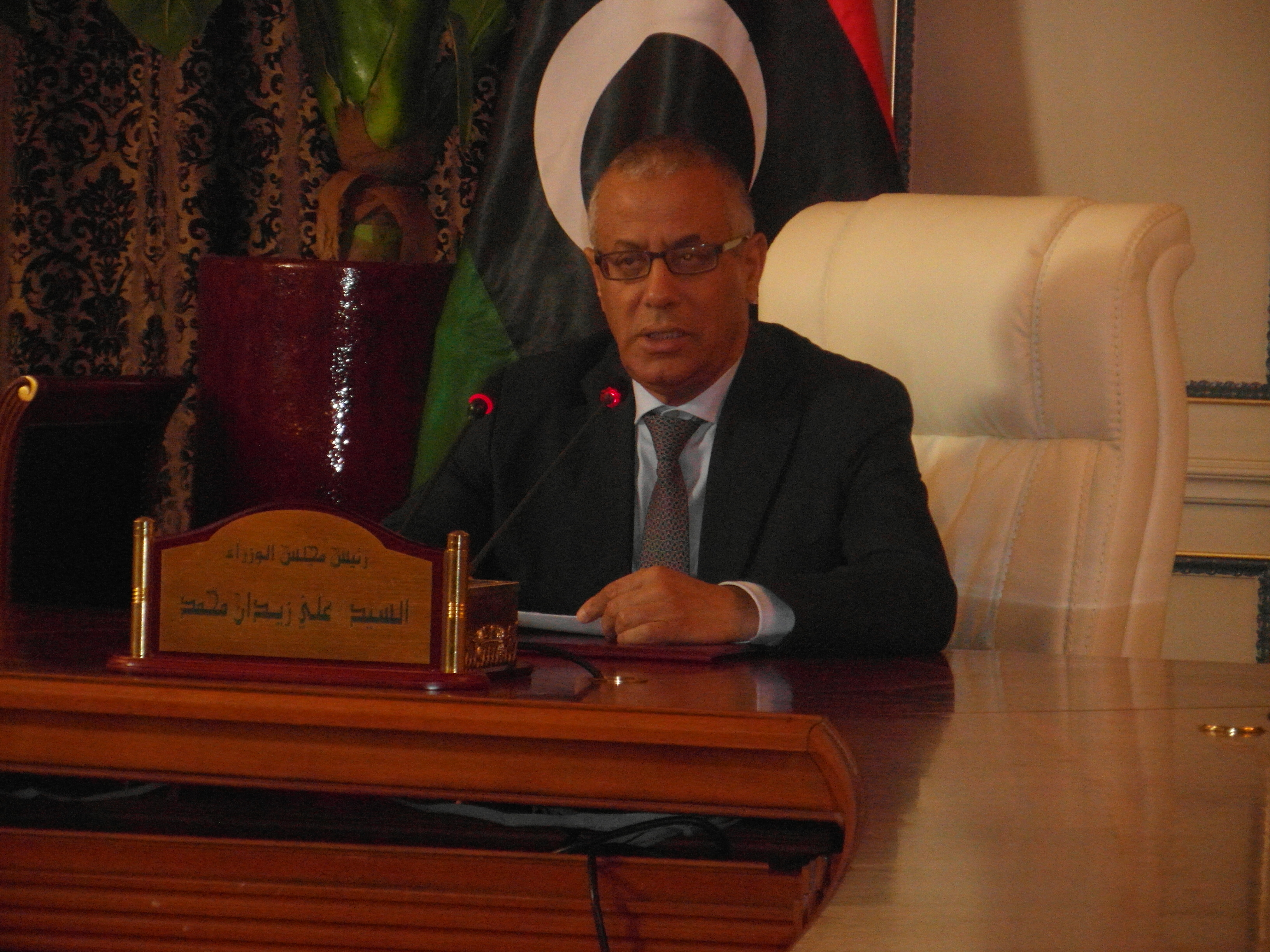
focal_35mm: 178
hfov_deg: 11.1
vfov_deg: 8.3
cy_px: 476
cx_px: 635
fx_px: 6531
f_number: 4.4
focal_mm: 28.9
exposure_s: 1/60
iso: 640
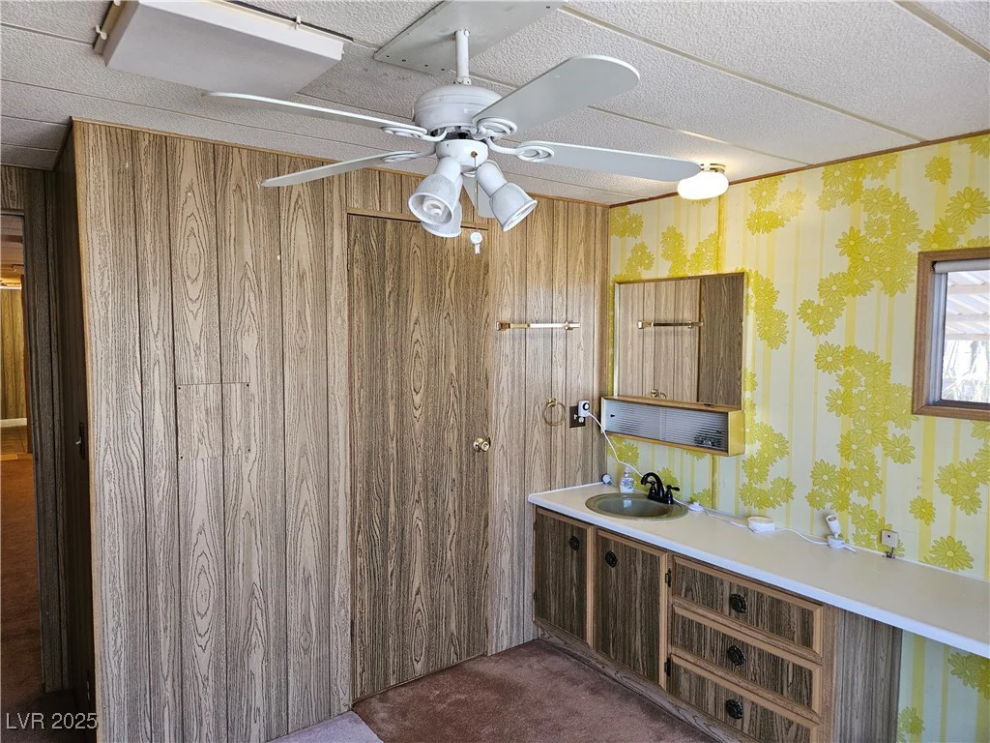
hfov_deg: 73.9
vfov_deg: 58.9
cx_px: 495
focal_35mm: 23
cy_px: 372
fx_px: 658
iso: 250
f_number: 1.8
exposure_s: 1/120
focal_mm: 5.4
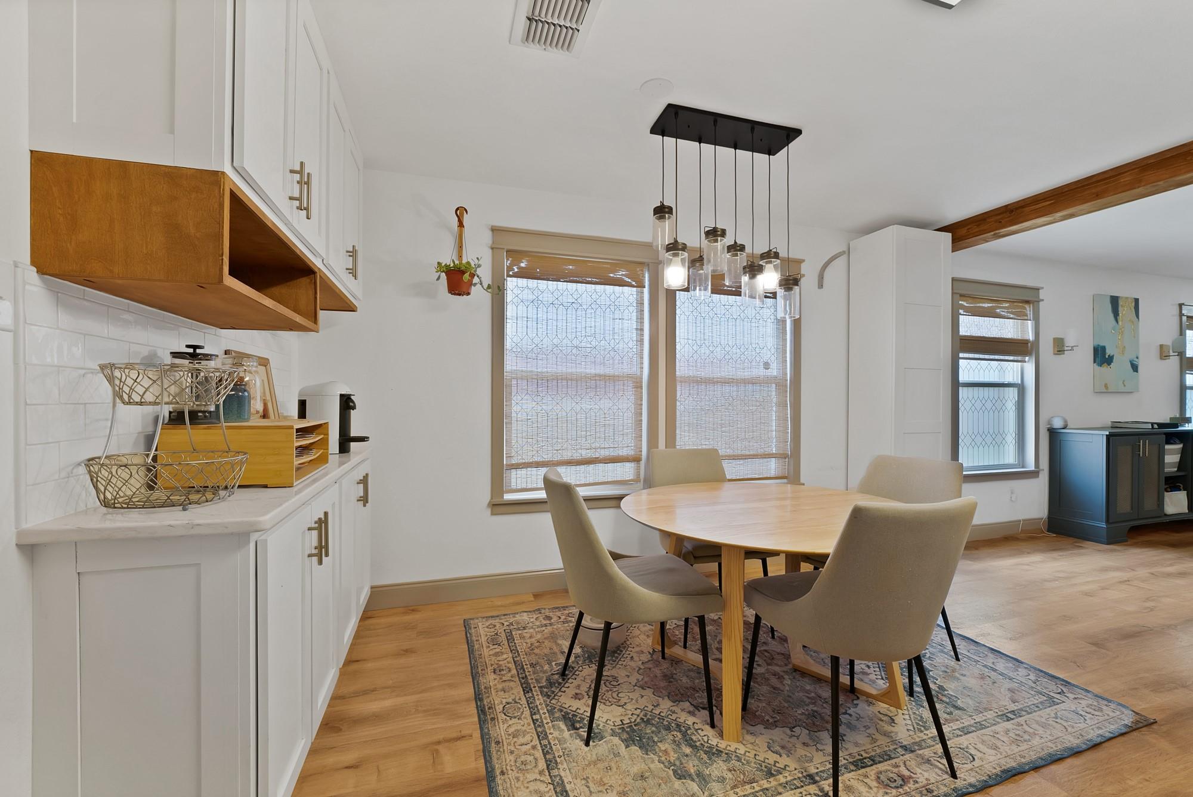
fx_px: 431
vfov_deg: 85.5
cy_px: 398
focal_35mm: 13
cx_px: 596
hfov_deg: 108.3
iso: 640
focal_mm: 13
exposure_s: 1/1.67
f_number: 9
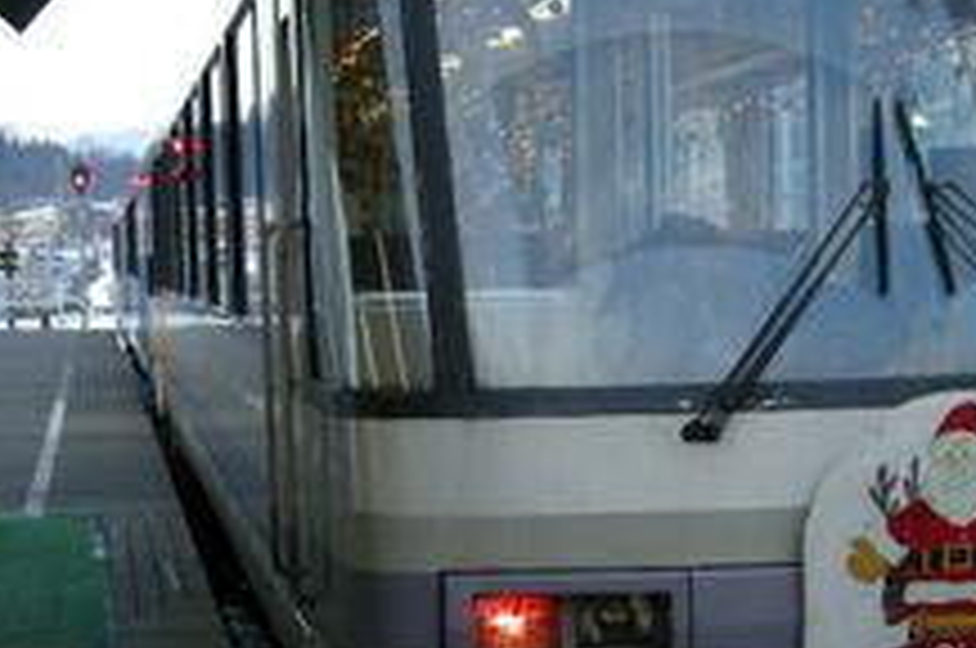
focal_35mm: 84
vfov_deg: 16.1
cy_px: 533
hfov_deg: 24.2
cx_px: 616
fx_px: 2274
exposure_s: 1/81.3
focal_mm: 7.5
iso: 197
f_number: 2.7
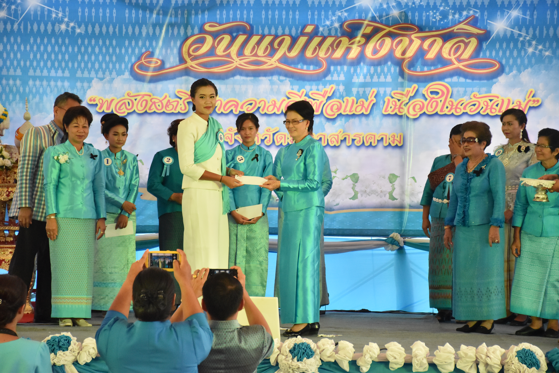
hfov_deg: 17.1
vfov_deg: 11.4
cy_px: 186
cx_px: 280
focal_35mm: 120
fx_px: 1863
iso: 2000
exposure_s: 1/800
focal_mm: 80
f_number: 5.6
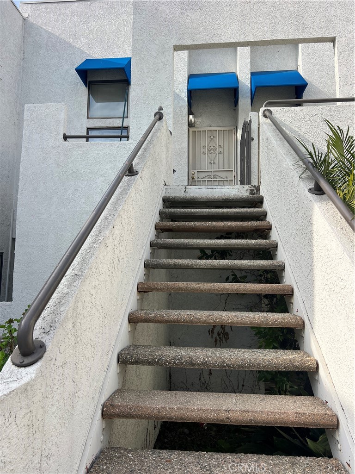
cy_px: 237
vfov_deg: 67.3
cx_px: 178
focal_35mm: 26
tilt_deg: +7.7
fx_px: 356
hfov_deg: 53.1
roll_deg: -1.6
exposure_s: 1/1808
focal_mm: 5.7
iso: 50
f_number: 1.5
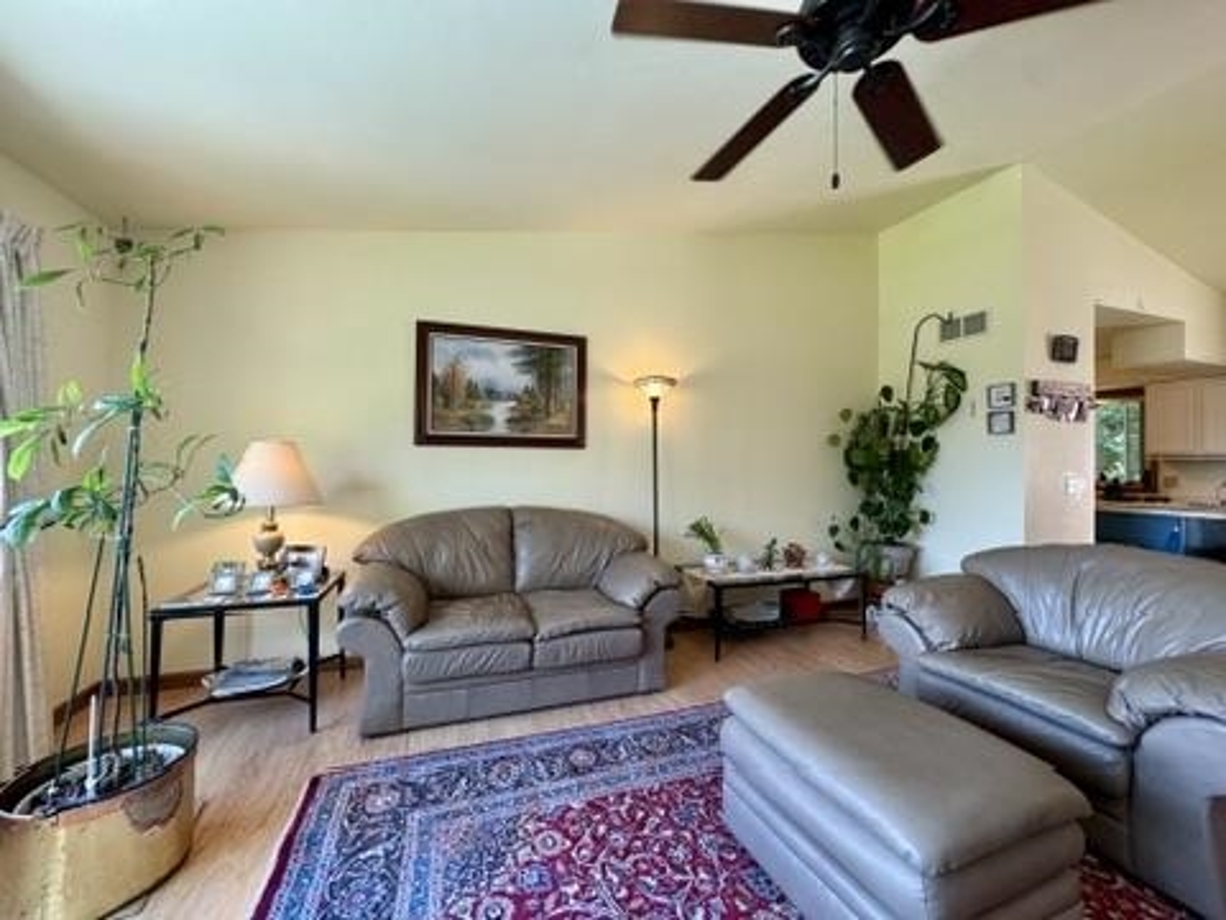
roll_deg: -0.7
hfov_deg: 102.1
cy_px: 460
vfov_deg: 85.7
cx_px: 613
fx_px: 496
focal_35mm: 14
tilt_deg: -0.2
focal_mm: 2.22
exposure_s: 1/120
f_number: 2.2
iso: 200
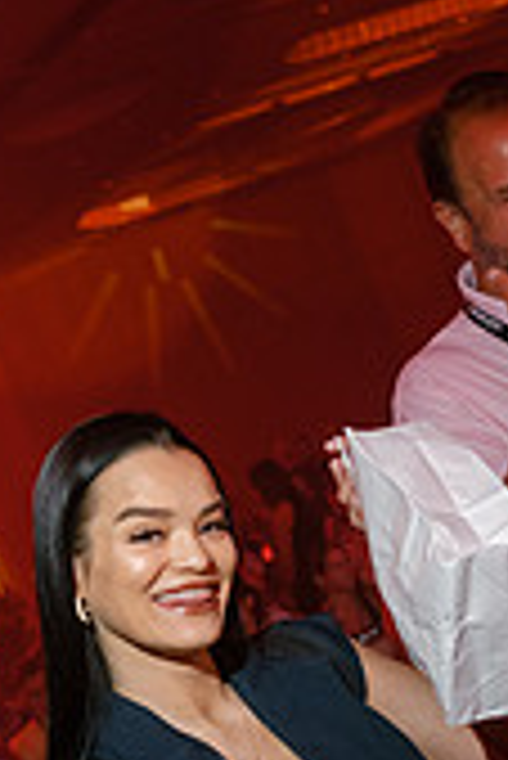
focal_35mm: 93
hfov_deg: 14.7
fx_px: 1964
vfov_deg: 21.4
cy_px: 675
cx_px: 283
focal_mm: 35
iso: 1250
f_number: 4
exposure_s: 1/160
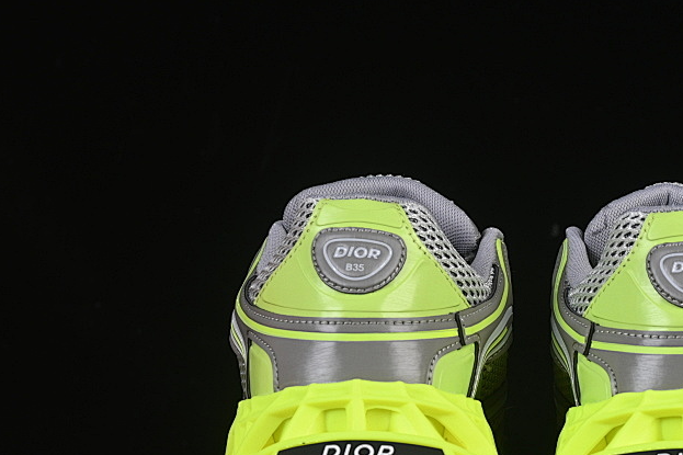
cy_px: 304
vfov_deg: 10.5
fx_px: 2466
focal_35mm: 130
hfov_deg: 15.7
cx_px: 534
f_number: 8
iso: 160
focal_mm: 50
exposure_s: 1/80
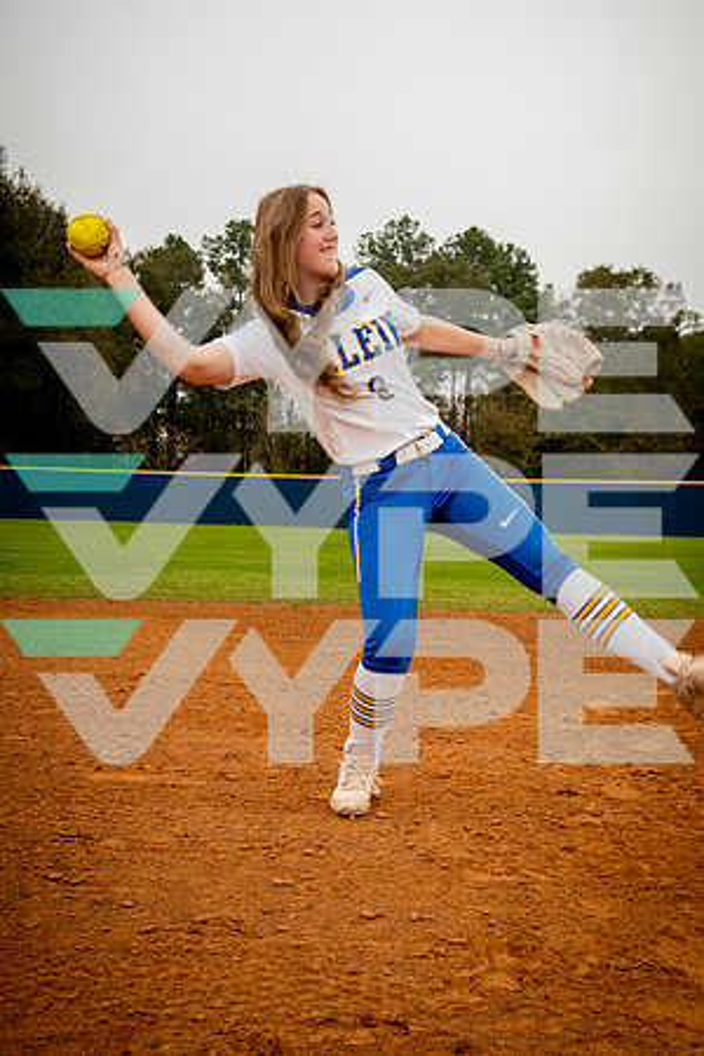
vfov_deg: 48.5
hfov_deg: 33.4
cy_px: 528
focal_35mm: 40
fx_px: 1173
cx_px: 352
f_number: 6.3
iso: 200
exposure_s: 1/250
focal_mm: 40
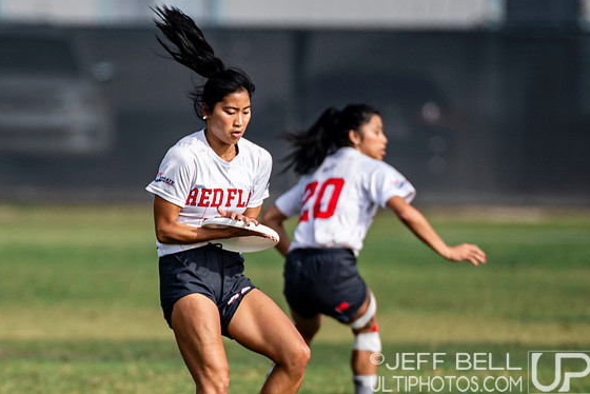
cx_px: 141
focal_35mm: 833
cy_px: 301
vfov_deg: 1.7
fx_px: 13658
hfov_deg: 2.5
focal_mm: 300
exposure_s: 1/1250
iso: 100
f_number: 3.2
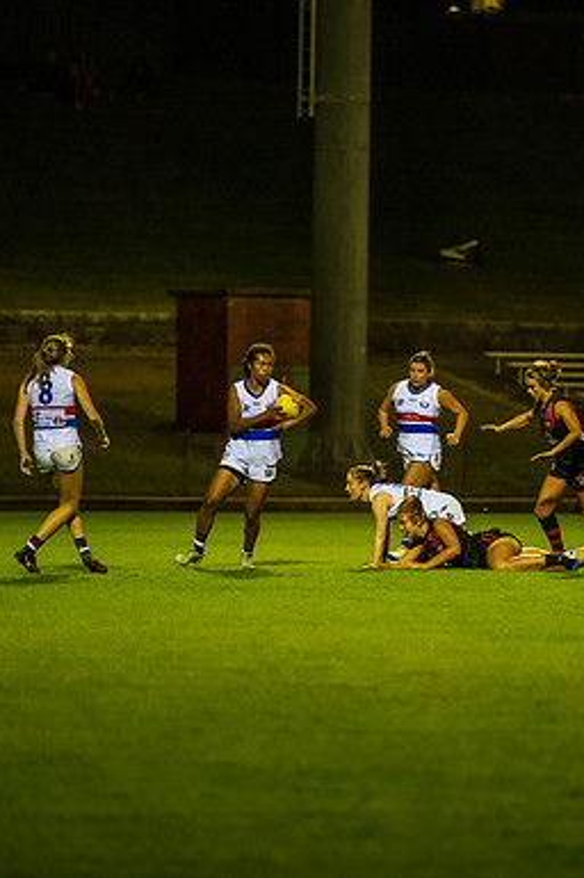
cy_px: 439
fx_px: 7410
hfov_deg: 4.5
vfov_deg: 6.8
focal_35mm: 304
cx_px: 424
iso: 4000
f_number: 2.8
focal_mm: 200
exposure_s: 1/1000
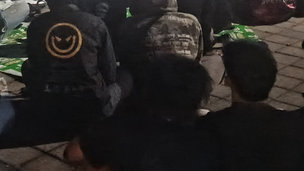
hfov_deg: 24.9
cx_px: -19
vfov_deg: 13.3
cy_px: -155
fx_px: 645
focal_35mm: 80
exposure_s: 1/14.3
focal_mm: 5.89
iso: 19804
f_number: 1.8
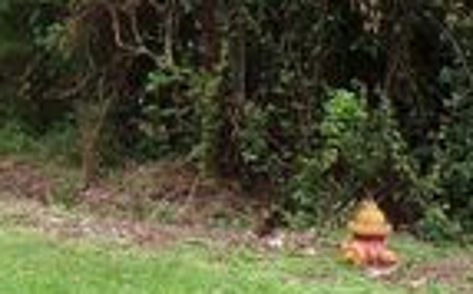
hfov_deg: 21.5
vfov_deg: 14.6
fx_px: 1146
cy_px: 58
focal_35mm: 89
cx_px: -109
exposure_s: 1/60
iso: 100
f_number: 3
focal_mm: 4.3
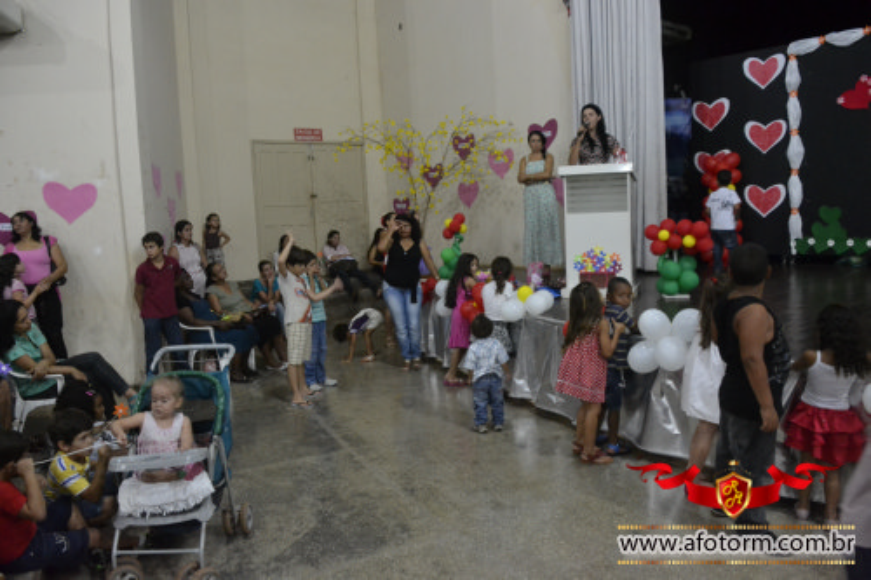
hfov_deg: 61.9
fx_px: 726
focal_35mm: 30
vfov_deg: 43.6
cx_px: 436
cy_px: 290
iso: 3200
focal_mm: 20
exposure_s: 1/25
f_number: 4.5
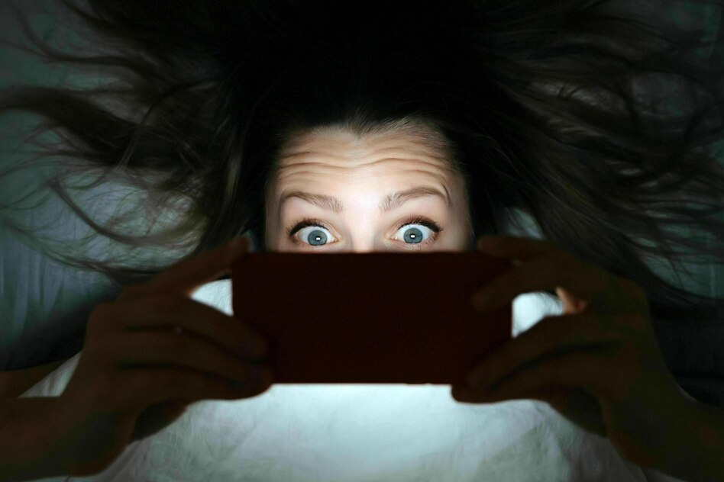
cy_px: 241
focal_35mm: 48
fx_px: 965
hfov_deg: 41.1
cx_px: 362
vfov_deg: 28.1
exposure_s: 1/40
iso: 800
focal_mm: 48
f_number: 2.8
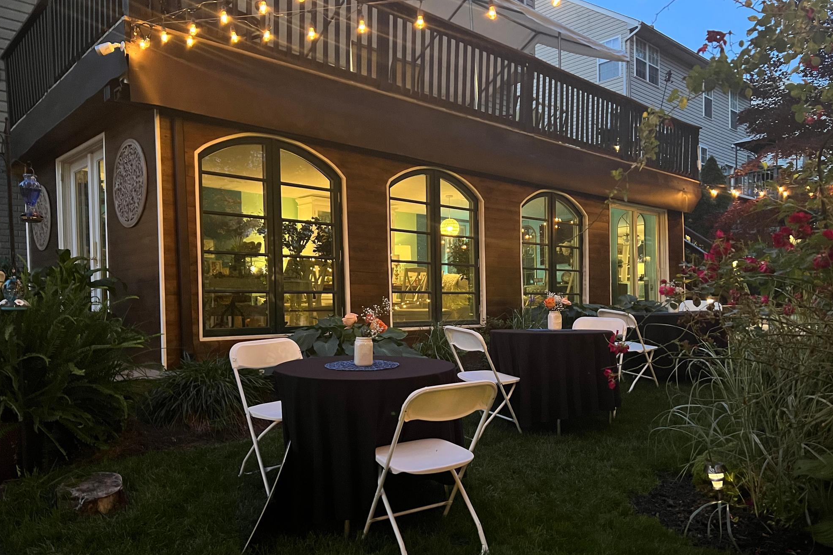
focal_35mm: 28
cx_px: 425
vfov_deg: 46.3
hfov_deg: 65.5
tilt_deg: -1.4
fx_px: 648
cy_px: 316
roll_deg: +0.5
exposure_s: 1/30
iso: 800
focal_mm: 5.7
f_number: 1.5
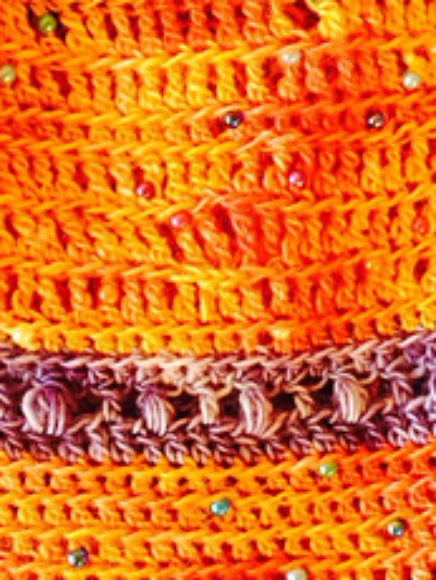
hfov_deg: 19.4
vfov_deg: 25.5
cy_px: 207
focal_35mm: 76
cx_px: 231
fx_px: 1274
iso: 64
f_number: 2.4
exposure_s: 1/40
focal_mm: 4.28
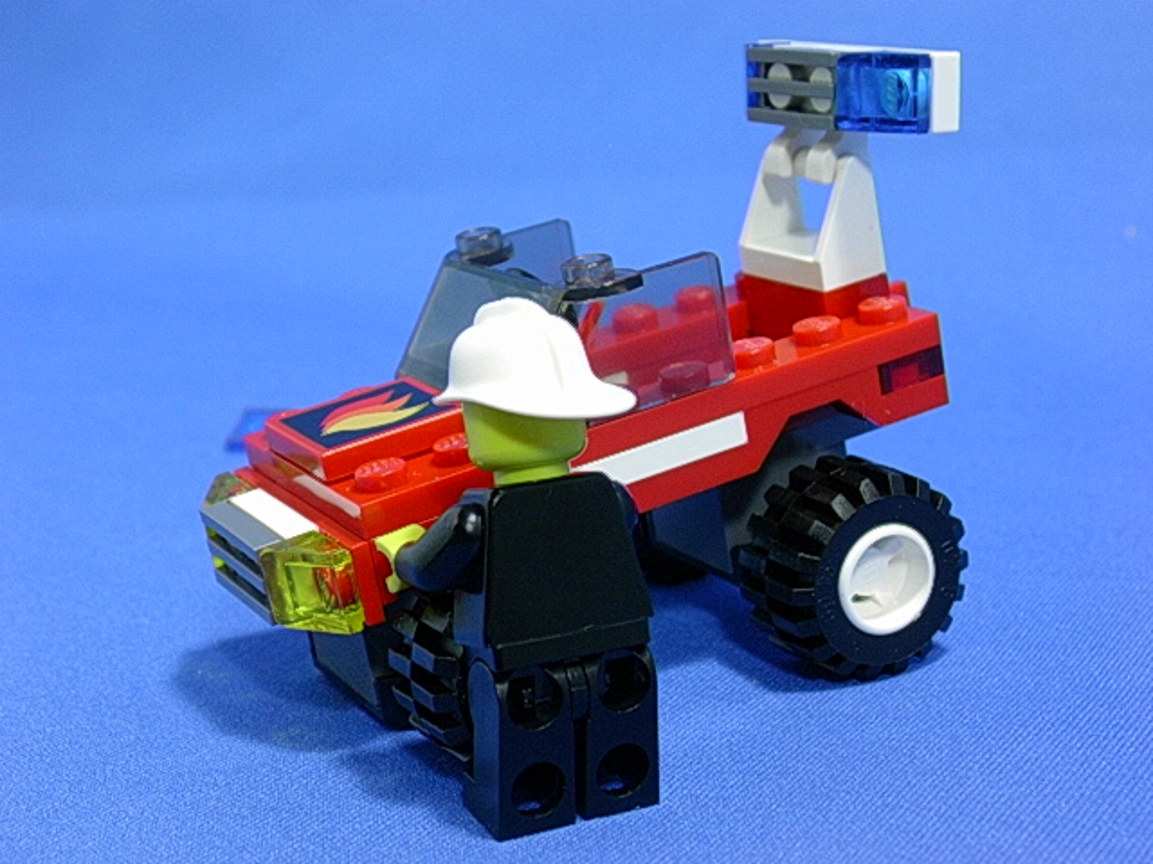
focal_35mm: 67
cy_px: 432
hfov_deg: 29.0
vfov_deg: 21.9
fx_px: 2232
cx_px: 576
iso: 70
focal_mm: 10.2
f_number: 3.6
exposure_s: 1/10
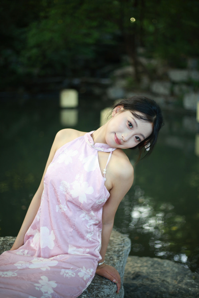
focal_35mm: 49
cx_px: 100
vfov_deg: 40.3
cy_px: 149
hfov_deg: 27.5
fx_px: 406
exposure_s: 1/200
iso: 640
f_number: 1.8
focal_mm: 50
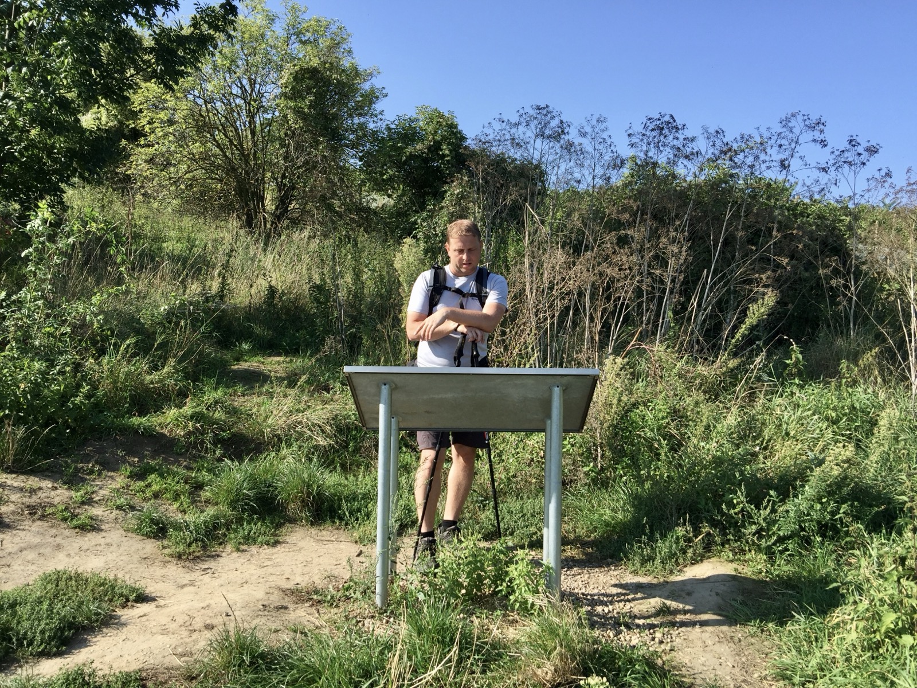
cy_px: 344
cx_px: 458
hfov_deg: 61.7
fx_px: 768
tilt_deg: -1.4
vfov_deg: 48.2
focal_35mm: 29
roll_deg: -2.7
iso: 32
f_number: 2.2
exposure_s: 1/1041
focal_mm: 4.15
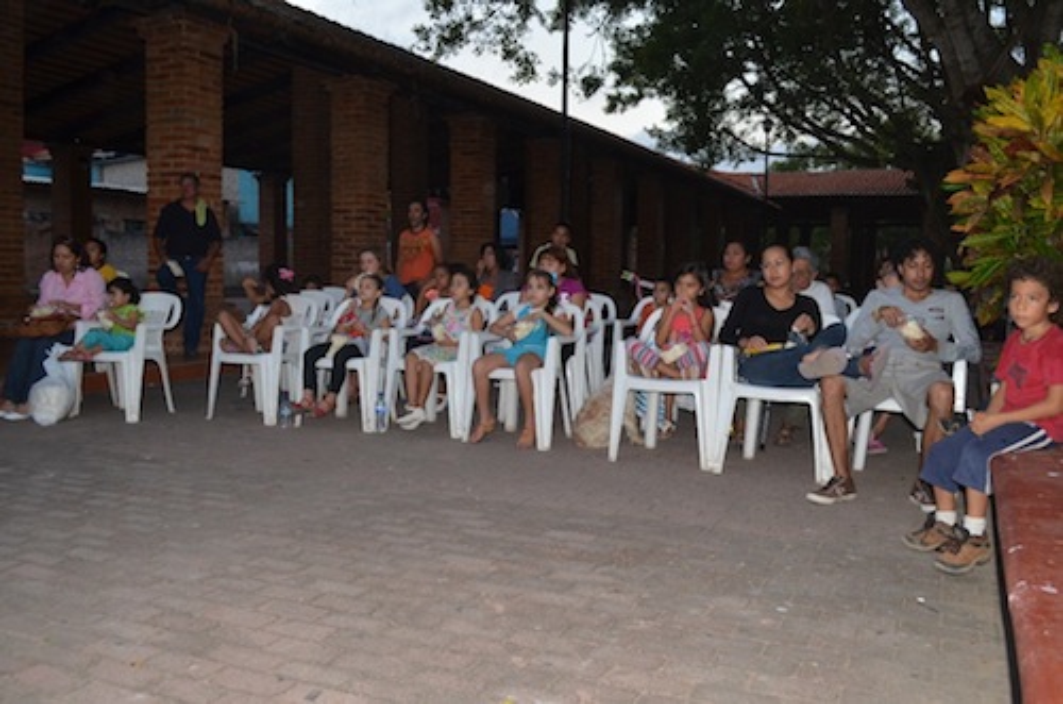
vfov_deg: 39.8
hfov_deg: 57.3
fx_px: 972
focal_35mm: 33
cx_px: 532
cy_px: 352
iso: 250
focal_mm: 22
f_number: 5
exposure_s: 1/50
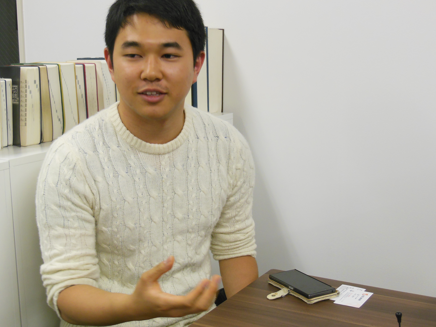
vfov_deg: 24.4
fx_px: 756
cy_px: 164
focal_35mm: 60
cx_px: 218
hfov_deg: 32.2
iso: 320
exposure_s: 1/30
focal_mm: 10.7
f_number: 5
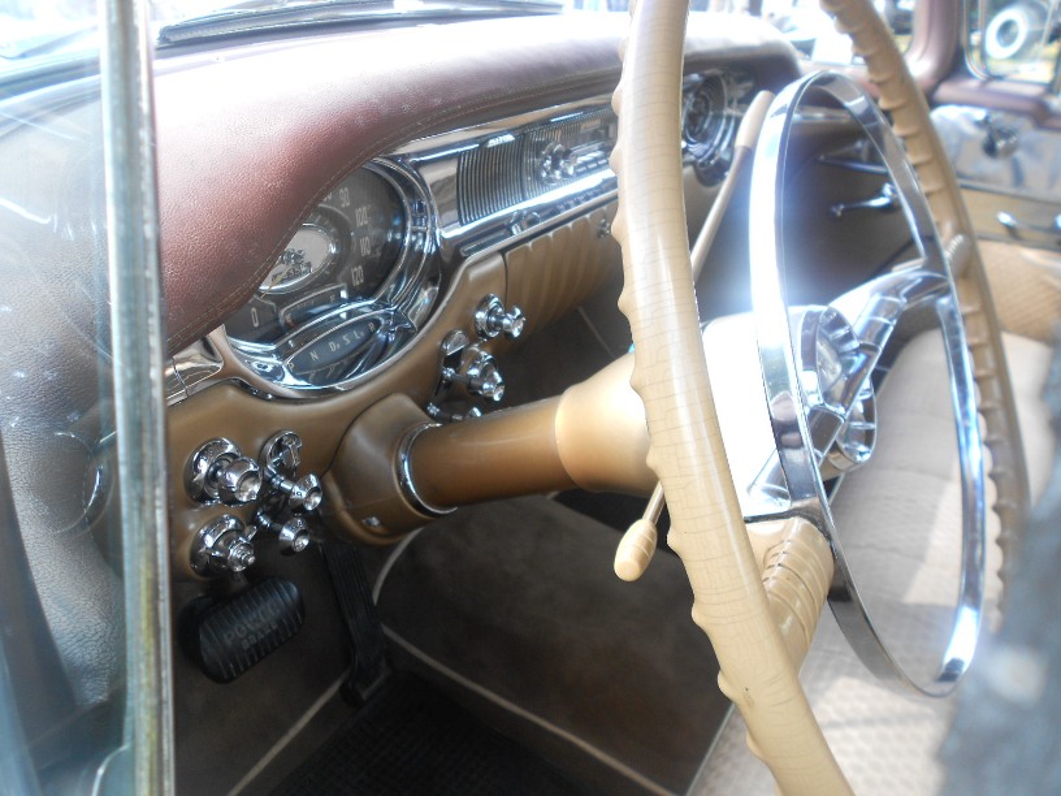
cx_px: 530
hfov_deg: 67.3
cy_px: 398
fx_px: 797
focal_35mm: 26
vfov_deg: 53.1
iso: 80
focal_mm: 4.6
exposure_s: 1/40
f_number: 3.2
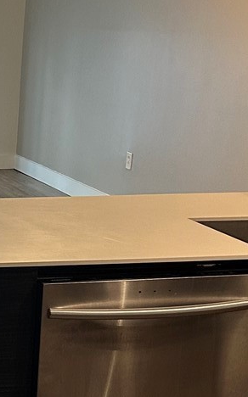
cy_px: 297
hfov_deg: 13.9
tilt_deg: -16.8
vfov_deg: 23.6
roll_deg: -0.9
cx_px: -138
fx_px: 942
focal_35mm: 87
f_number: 1.78
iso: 200
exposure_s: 1/120
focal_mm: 6.86
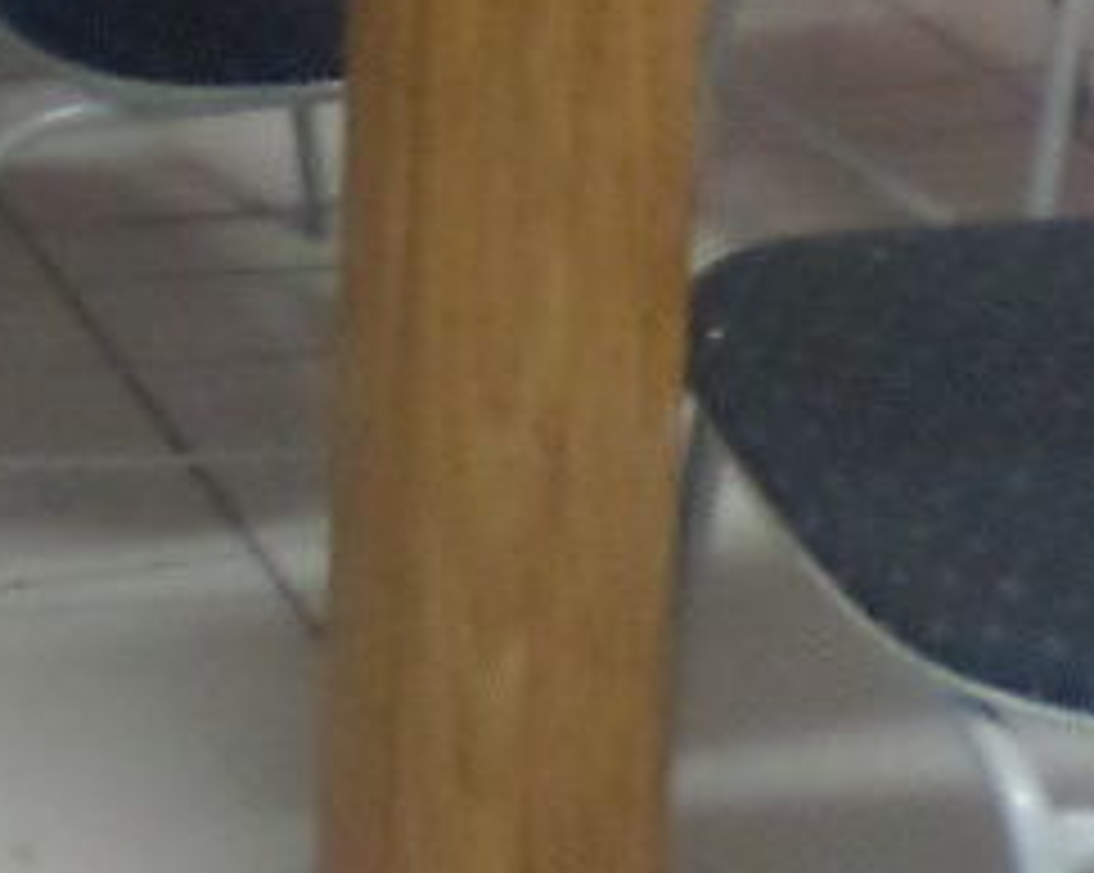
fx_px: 3332
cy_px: -850
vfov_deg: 13.0
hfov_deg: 17.8
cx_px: -171
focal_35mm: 103
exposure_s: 1/30
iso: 480
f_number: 2.5
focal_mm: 4.5
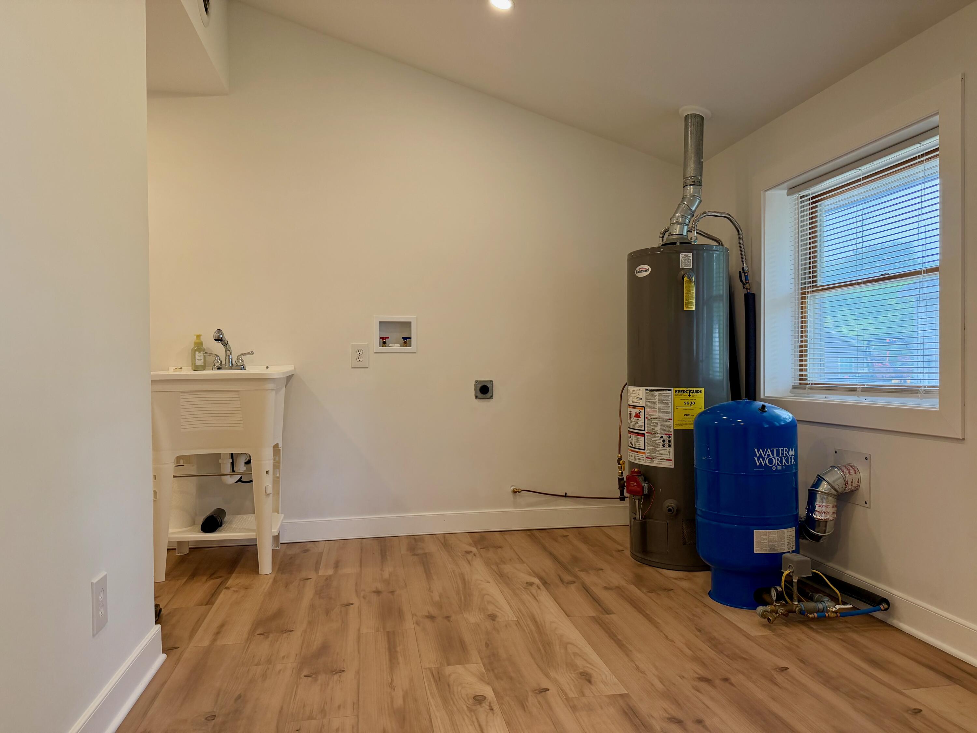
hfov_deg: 71.6
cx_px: 488
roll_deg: +0.8
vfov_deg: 56.8
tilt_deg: -0.4
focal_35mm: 24
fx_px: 677
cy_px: 366
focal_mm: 6.76
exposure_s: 1/174
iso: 160
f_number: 1.78
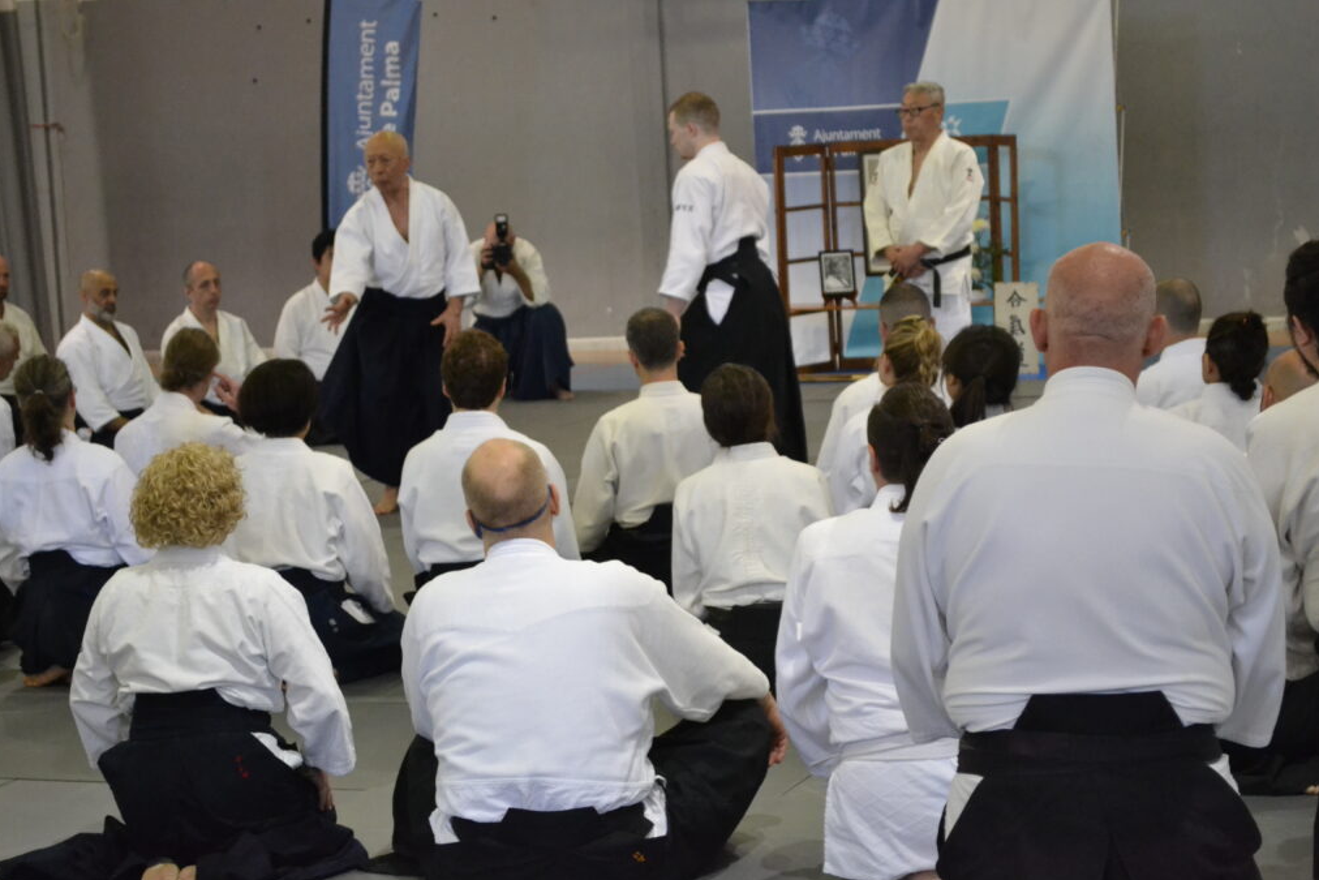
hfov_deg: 24.3
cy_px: 444
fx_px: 3060
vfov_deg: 16.4
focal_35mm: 84
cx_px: 660
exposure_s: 1/125
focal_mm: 55
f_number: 5.6
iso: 3200
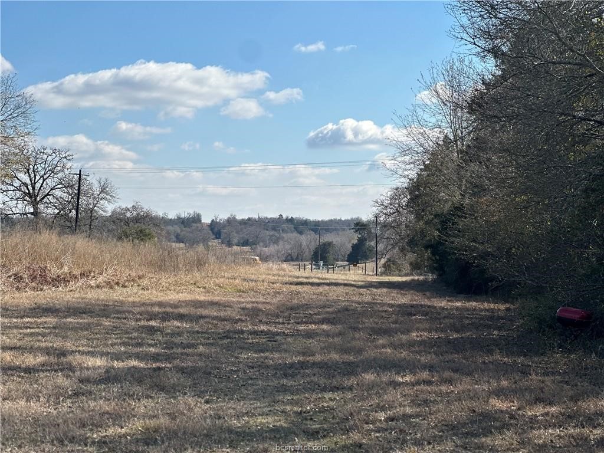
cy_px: 226
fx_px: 1344
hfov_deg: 25.3
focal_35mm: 77
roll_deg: -0.8
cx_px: 302
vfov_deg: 19.1
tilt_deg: +1.7
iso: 32
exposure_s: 1/1085
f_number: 2.8
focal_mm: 9
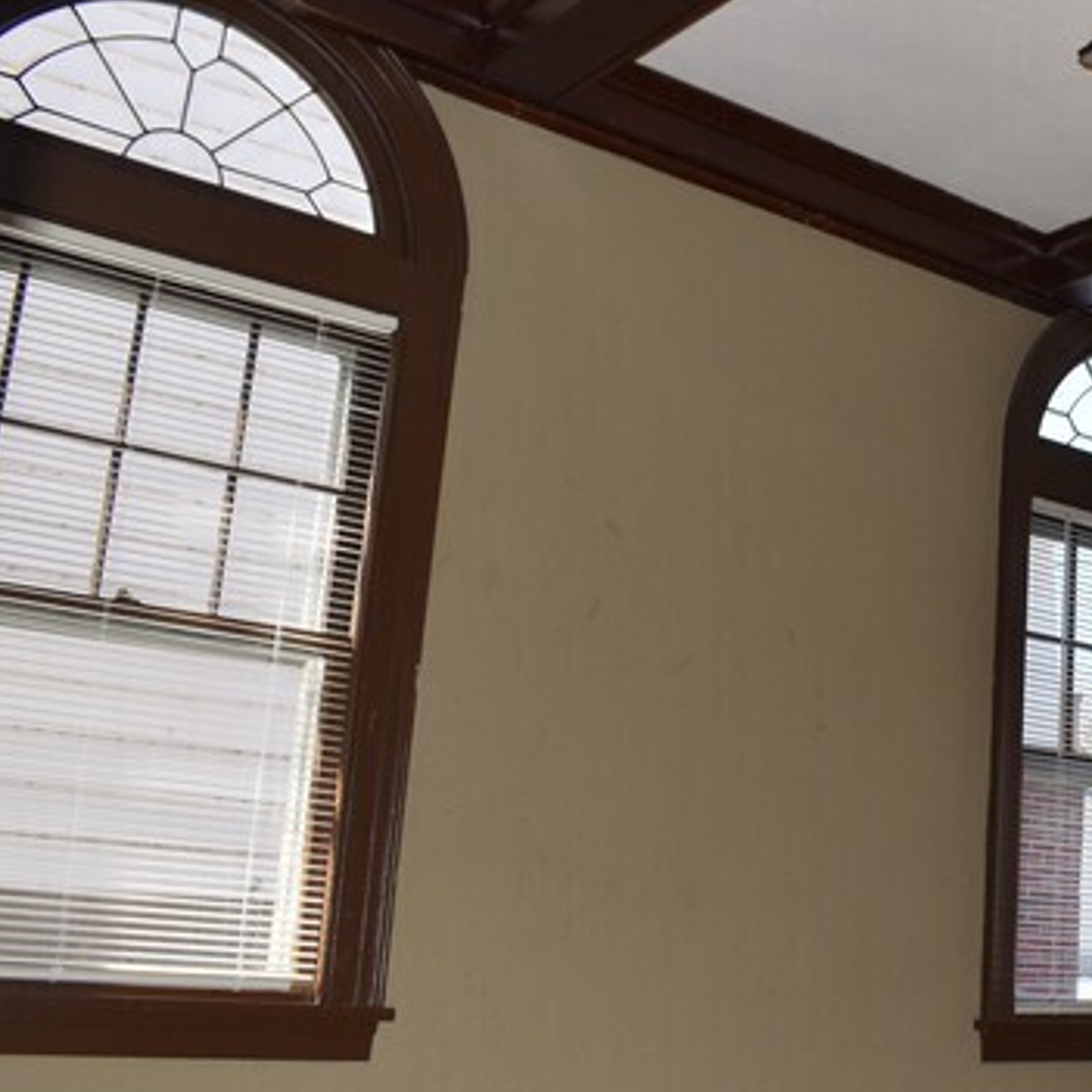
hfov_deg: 31.9
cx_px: 1104
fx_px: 1749
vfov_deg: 34.7
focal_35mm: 49
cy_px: 529
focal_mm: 18
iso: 100
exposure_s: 1/125
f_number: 5.6
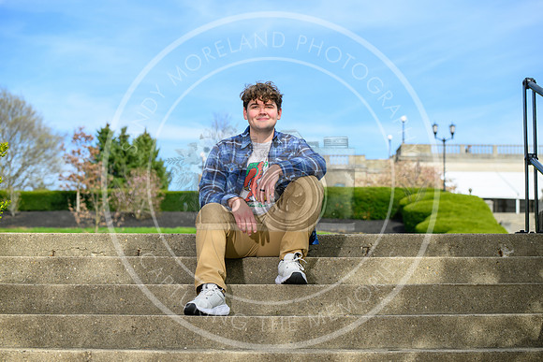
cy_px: 181
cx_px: 272
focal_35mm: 70
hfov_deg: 28.8
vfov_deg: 19.5
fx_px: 1056
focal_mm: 70
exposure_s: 1/1250
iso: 100
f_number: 4
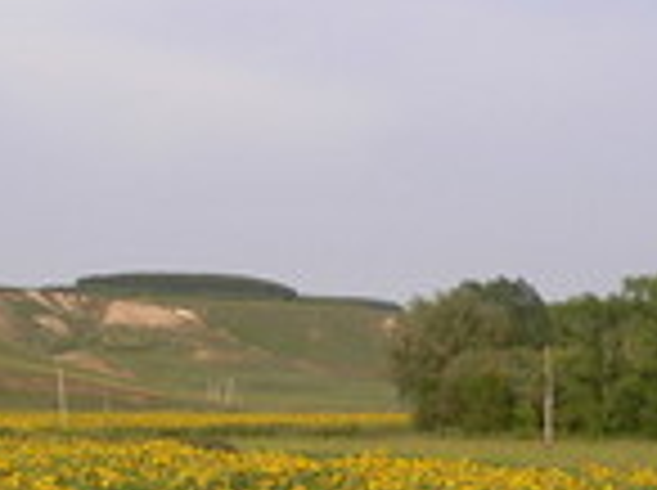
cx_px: -252
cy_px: 214
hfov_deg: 15.5
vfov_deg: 12.3
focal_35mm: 120
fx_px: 2274
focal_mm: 5.8
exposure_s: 1/250
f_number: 5.6
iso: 80
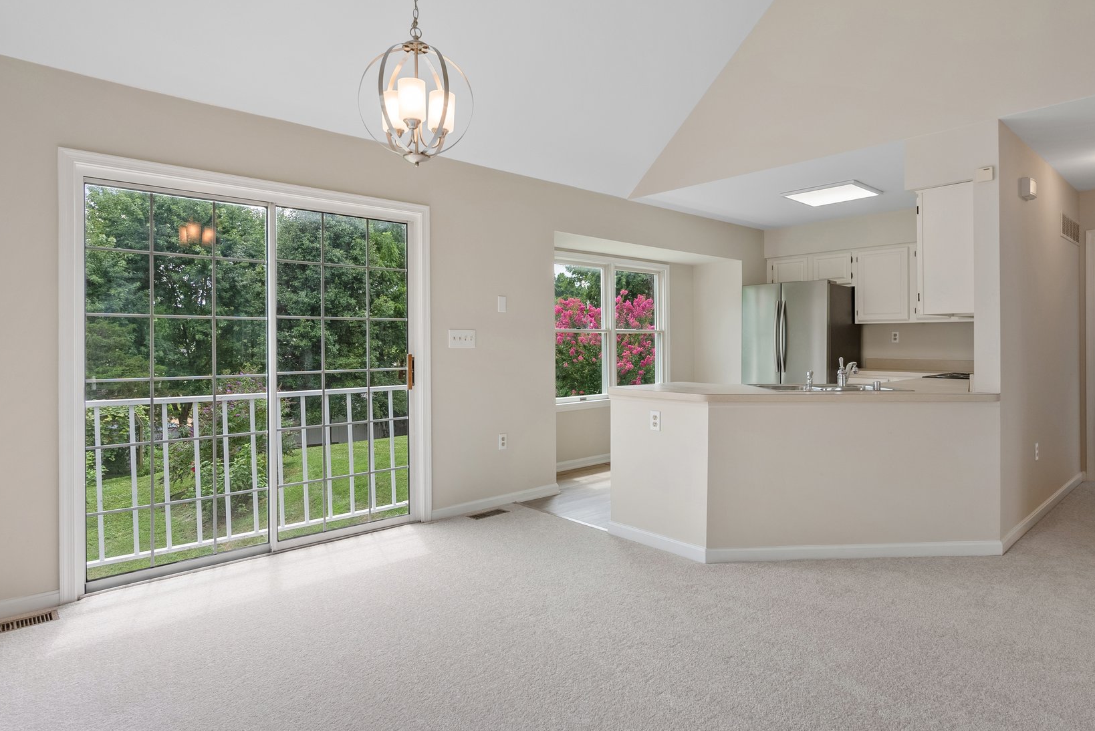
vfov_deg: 62.0
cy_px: 347
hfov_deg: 83.9
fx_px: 609
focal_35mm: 20
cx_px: 546
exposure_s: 1/25
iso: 250
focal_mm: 16
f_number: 8
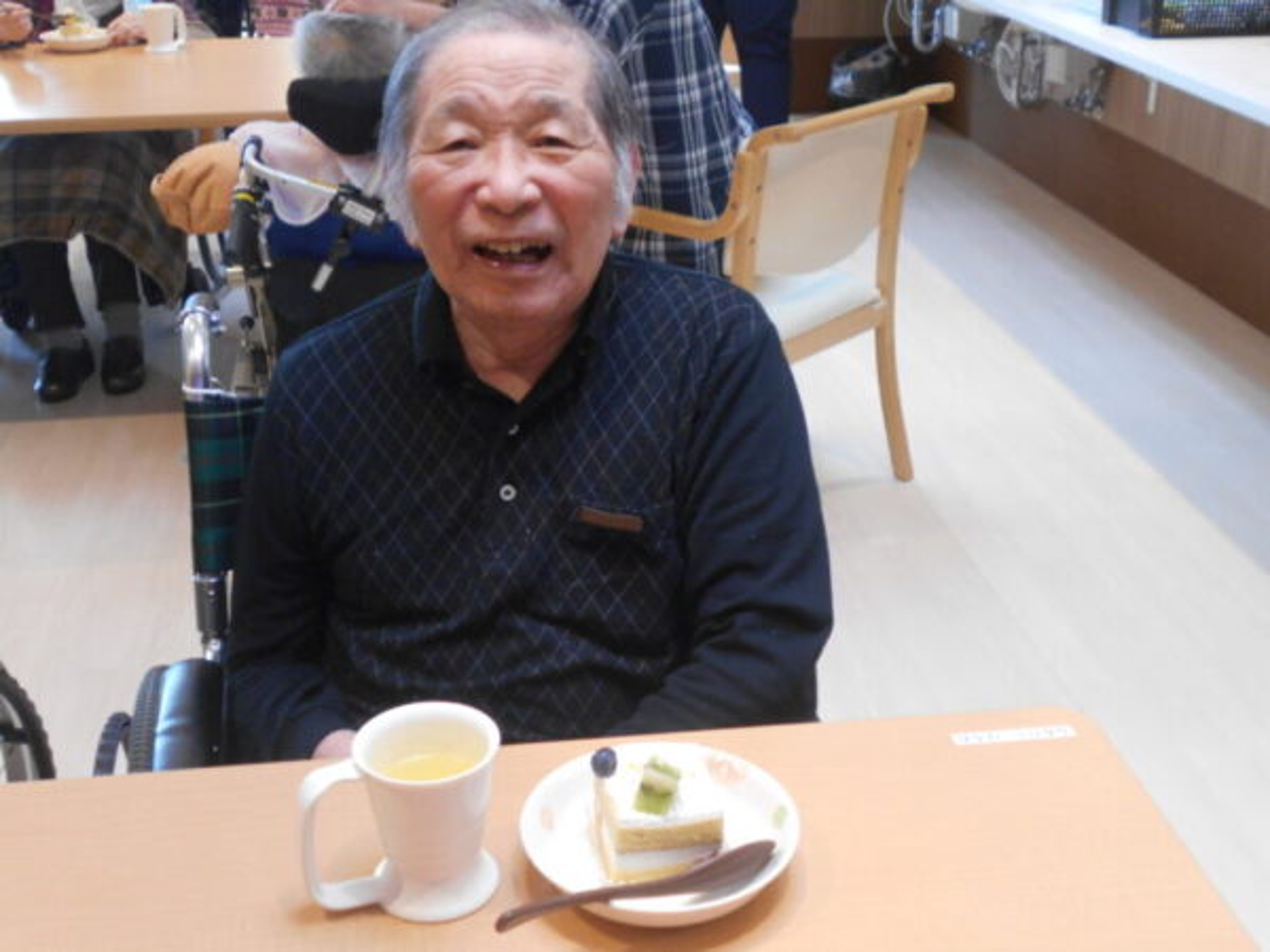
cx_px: 635
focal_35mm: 44
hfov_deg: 42.9
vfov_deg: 32.9
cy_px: 476
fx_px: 1614
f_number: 4.2
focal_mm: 7.7
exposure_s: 1/30
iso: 250
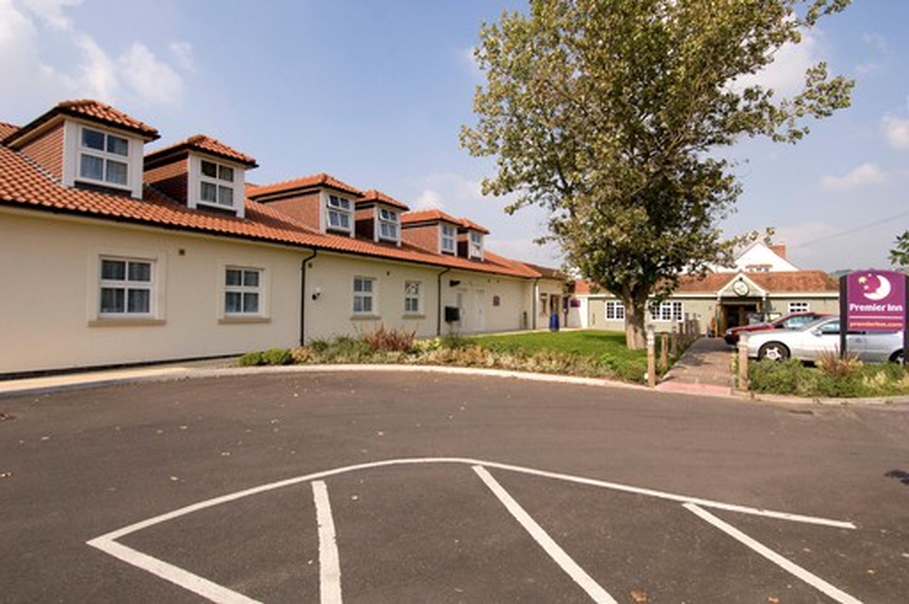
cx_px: 454
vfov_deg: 67.2
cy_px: 302
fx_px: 454
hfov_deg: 90.1
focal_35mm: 18
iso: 400
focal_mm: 12
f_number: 7.1
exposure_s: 1/1000
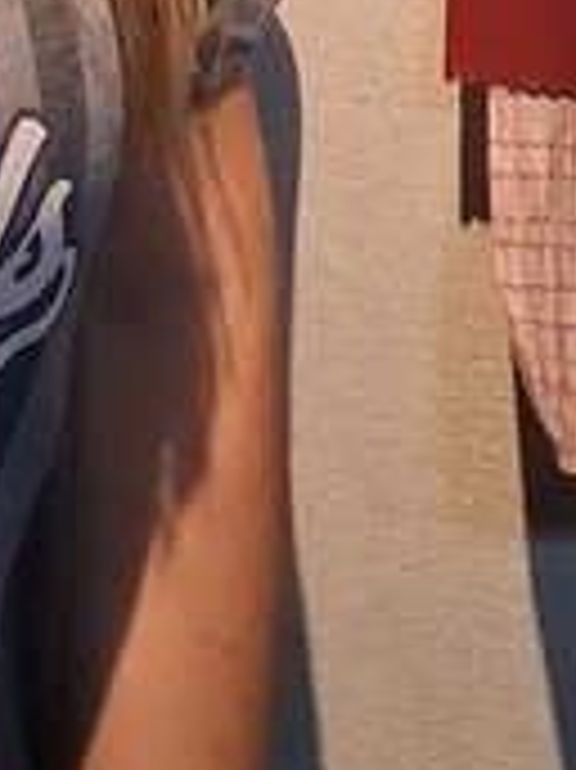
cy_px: -684
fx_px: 3465
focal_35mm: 156
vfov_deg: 11.6
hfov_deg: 9.4
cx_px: -140
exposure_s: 1/120
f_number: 1.8
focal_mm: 3.98
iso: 400
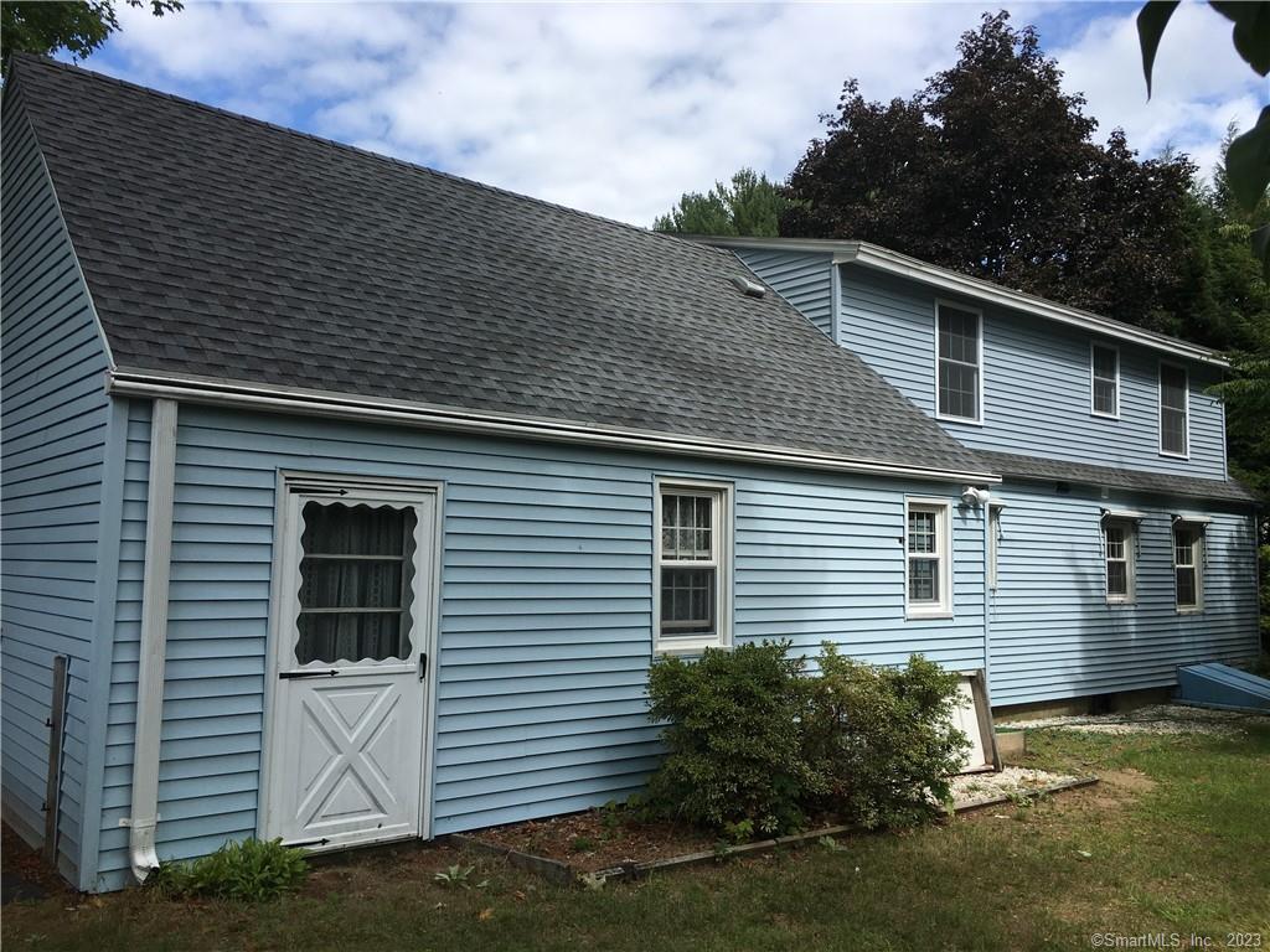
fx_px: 1064
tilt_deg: +6.1
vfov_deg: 48.2
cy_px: 476
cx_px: 635
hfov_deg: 61.7
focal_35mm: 29
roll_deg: -1.0
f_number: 2.2
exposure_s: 1/1326
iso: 25
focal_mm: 4.15
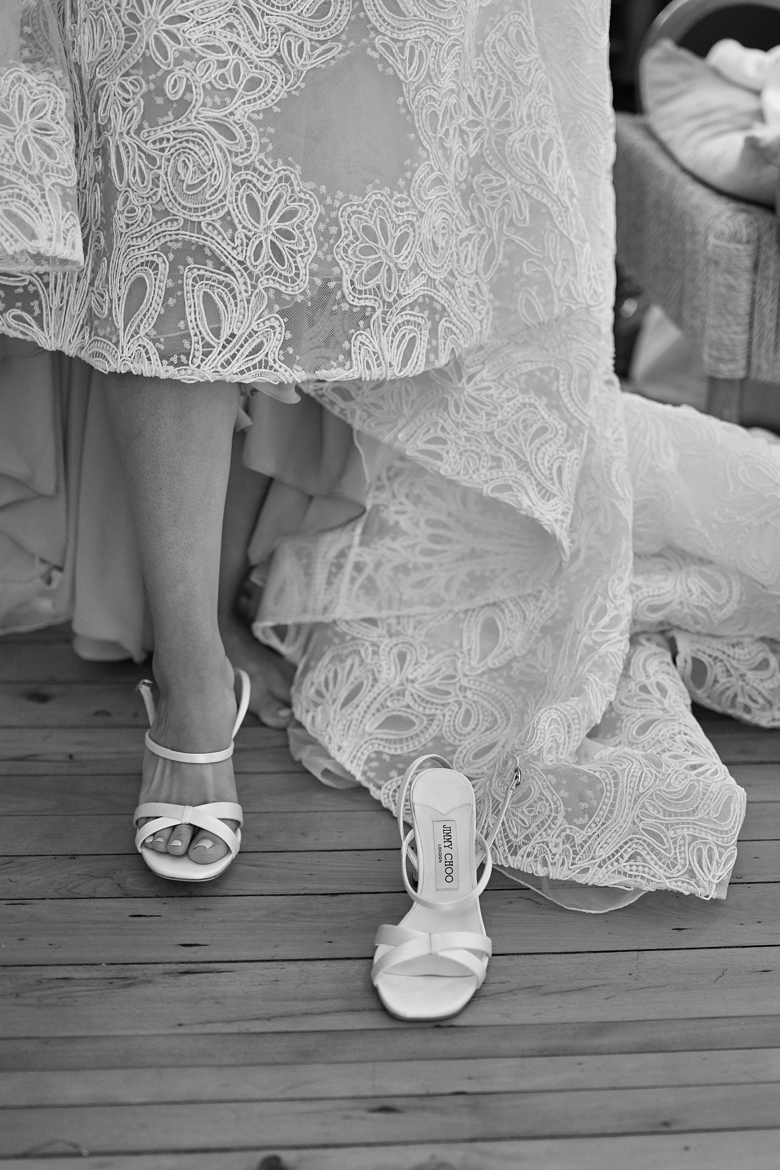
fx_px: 1787
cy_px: 585
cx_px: 390
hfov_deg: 24.6
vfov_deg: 36.2
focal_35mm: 55
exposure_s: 1/200
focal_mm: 55
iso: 1600
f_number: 2
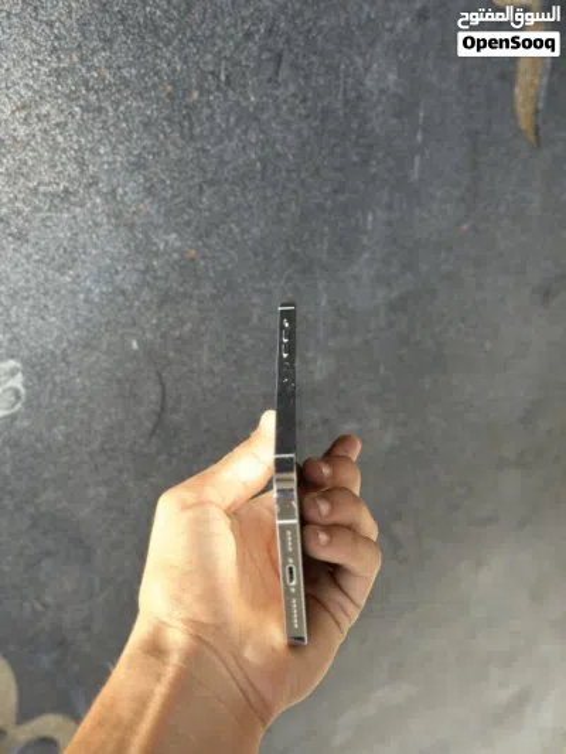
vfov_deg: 39.6
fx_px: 1046
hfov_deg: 30.3
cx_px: 283
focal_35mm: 48
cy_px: 377
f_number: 1.78
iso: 80
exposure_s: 1/344
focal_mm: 6.86
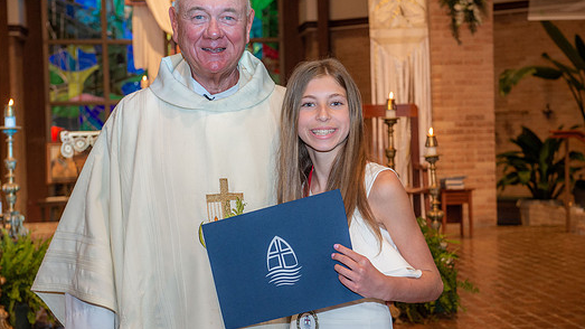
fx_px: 1117
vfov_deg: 16.8
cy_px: 164
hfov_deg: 29.3
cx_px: 319
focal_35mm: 72
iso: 1600
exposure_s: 1/125
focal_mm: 62
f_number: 5.6
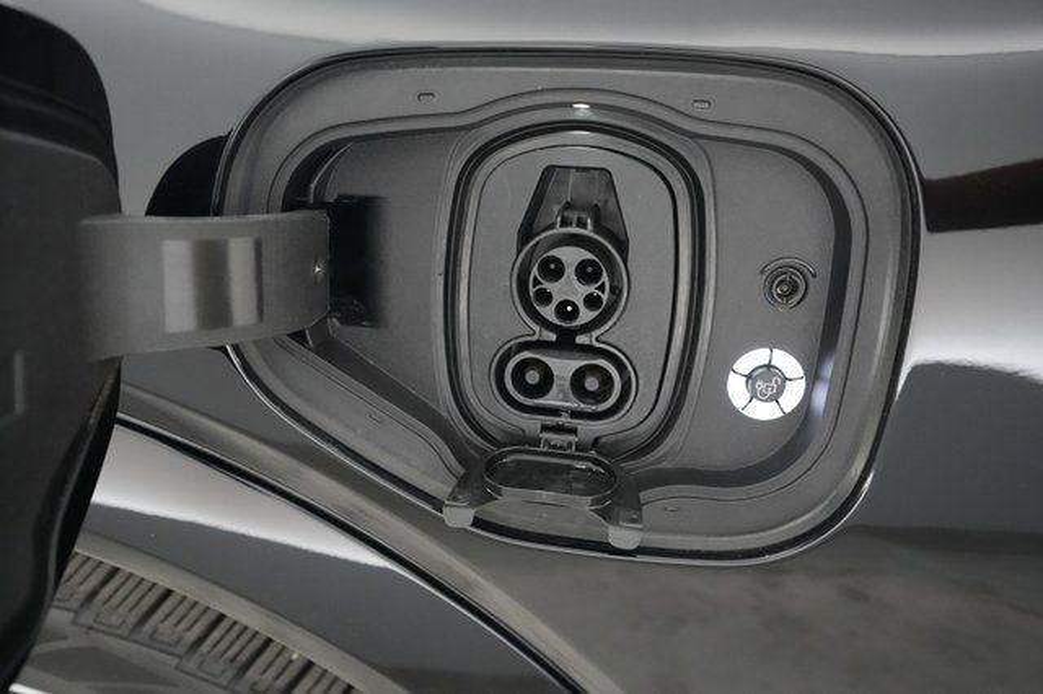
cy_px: 347
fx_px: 753
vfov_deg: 49.5
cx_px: 522
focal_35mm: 26
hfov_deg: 69.4
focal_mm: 26
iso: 10000
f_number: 4
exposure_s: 1/125
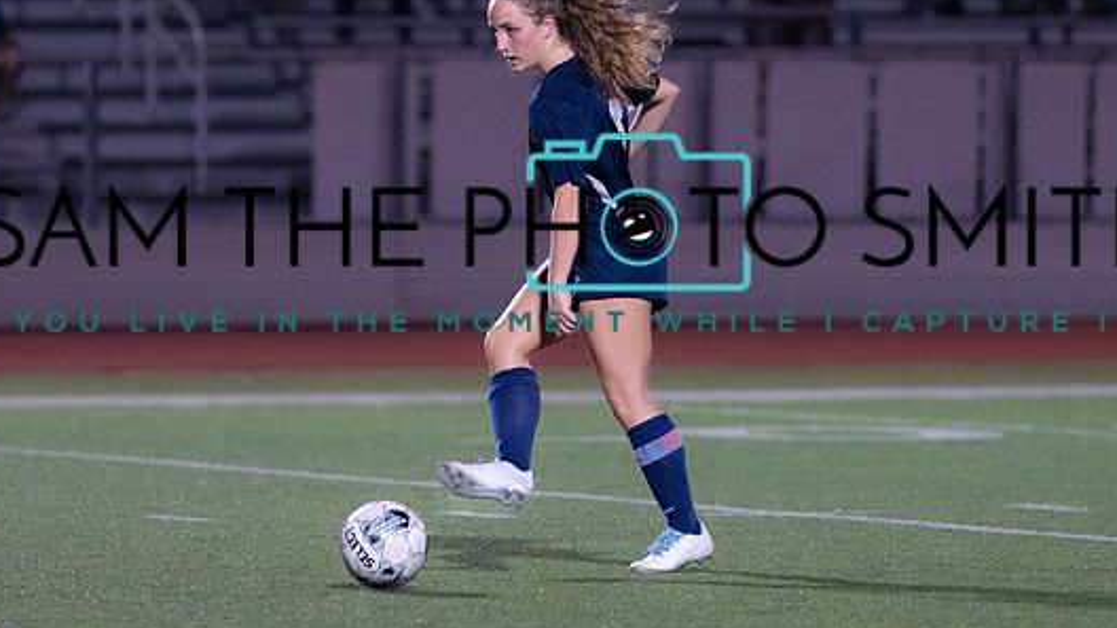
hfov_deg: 5.0
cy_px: 219
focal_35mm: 429
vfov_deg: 2.8
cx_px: 496
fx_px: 12706
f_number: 2.8
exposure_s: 1/1000
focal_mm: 200
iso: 4000
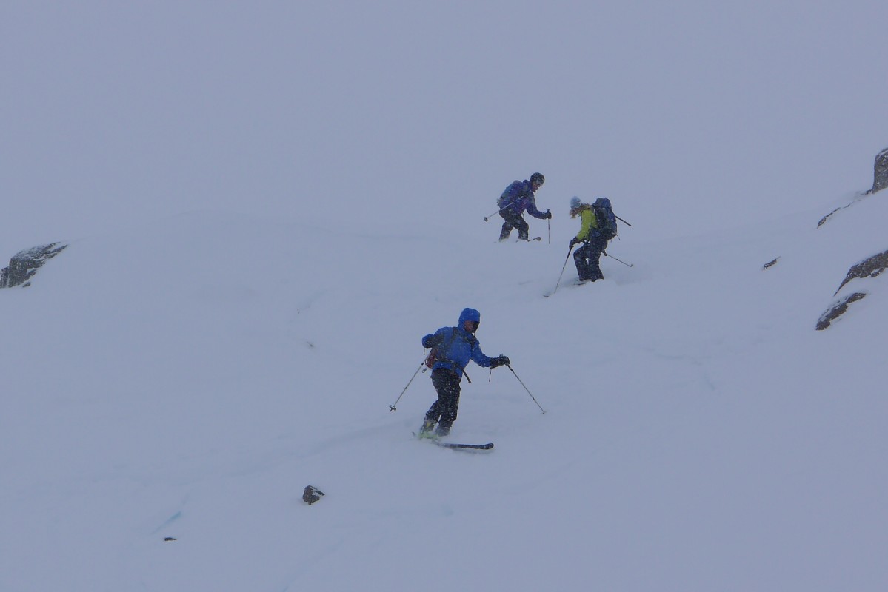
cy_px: 296
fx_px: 2961
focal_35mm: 120
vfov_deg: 11.4
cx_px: 444
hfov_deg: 17.1
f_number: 5
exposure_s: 1/800
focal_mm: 19.2
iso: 80
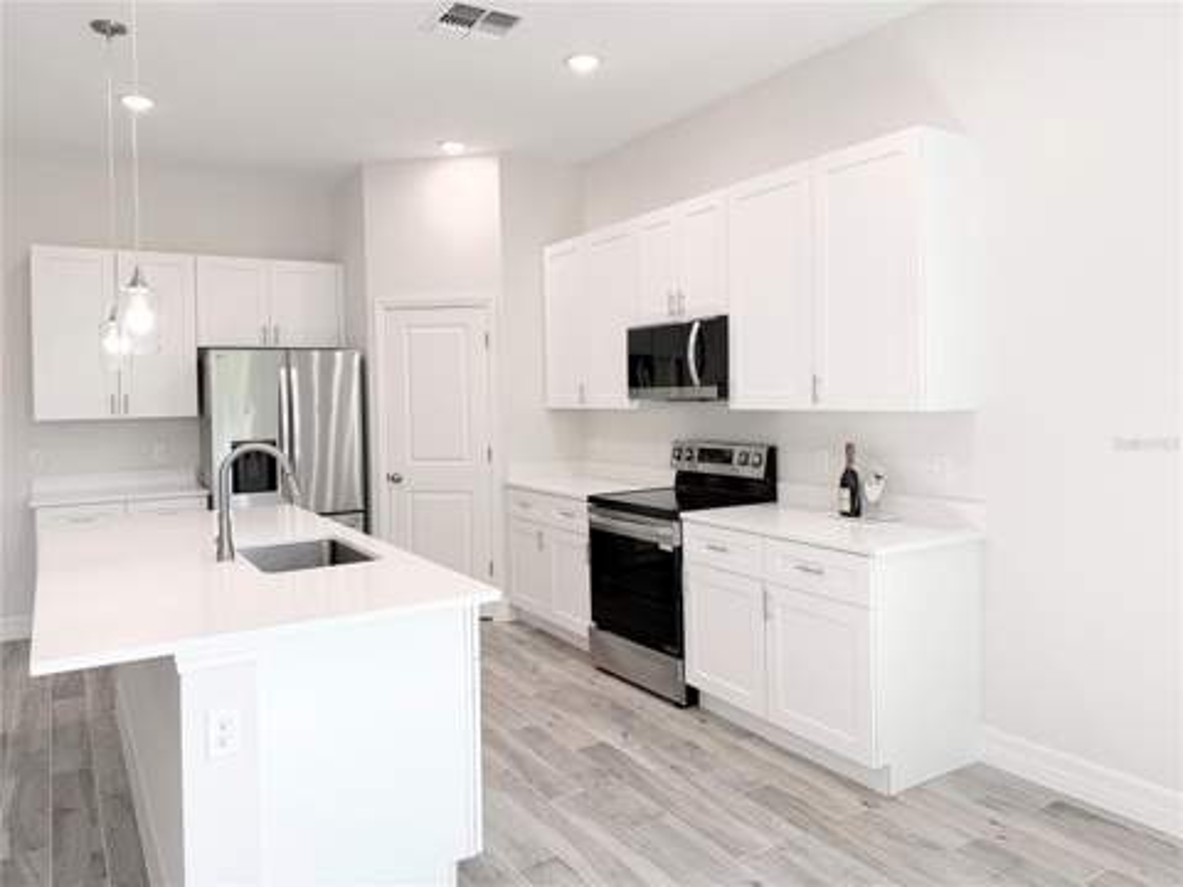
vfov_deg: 56.8
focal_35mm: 24
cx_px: 592
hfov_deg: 71.6
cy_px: 444
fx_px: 820
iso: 100
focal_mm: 6.76
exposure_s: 1/242
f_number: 1.78
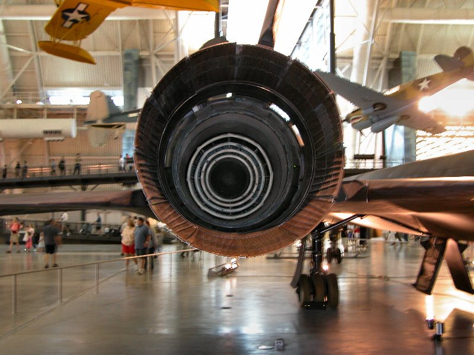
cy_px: 178
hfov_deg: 41.2
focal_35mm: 46
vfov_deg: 31.5
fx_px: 630
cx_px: 237
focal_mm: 11.6
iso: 197
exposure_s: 1/4.2
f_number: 3
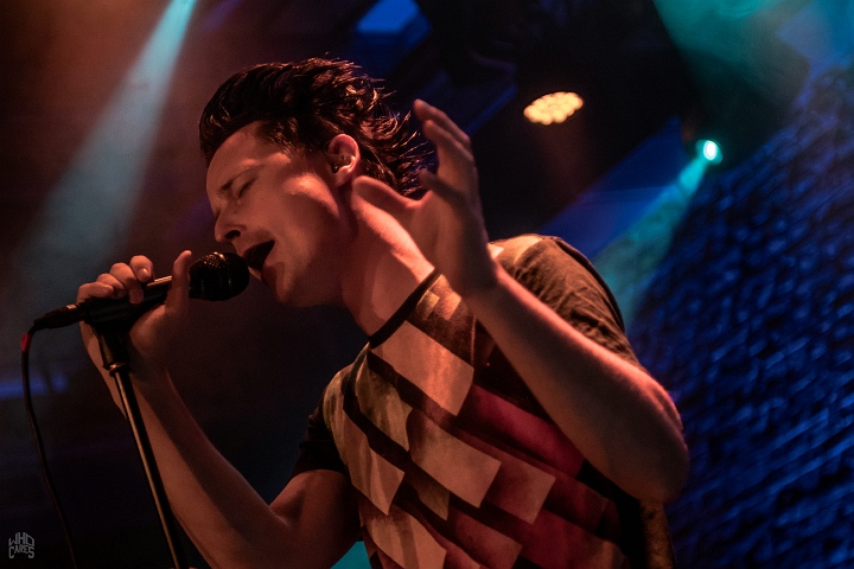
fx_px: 2206
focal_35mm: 93
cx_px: 427
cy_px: 284
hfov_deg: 21.9
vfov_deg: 14.7
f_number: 2.8
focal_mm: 62
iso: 3200
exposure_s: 1/100
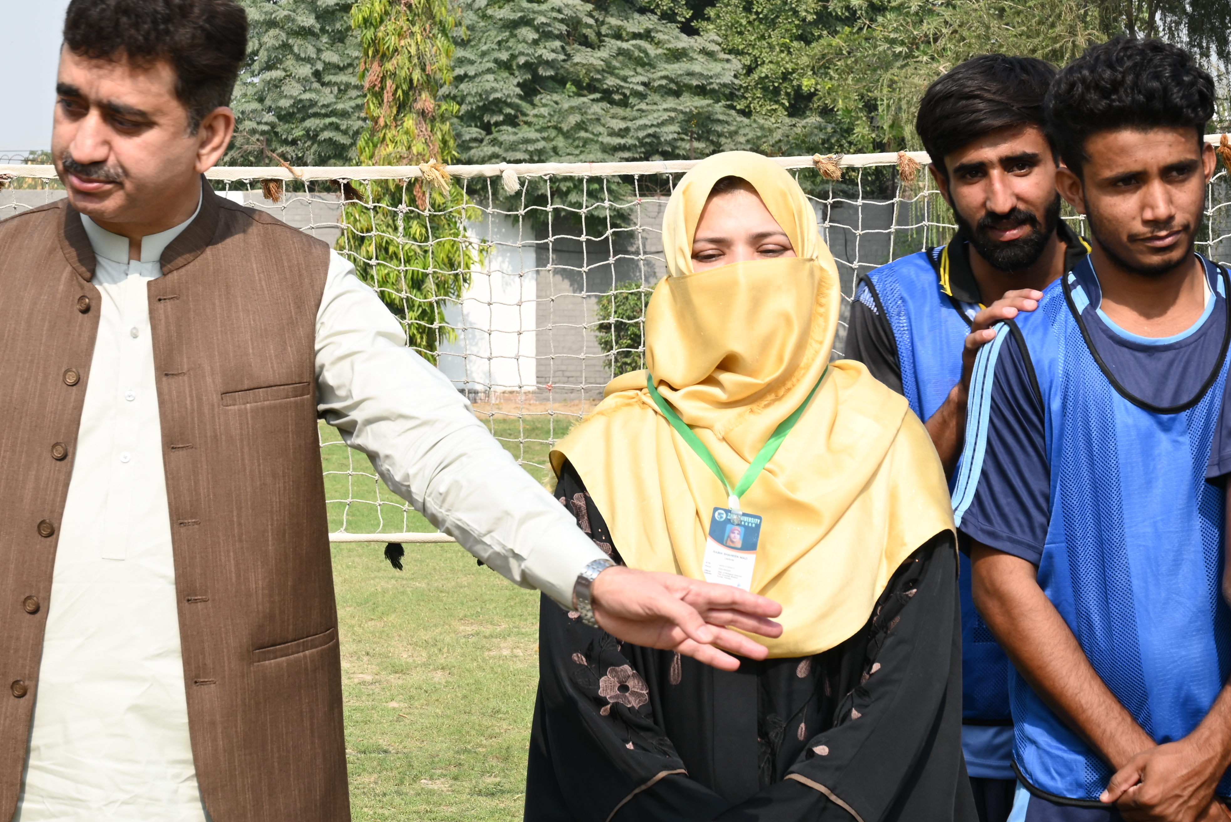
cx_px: 536
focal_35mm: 95
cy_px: 228
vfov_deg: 14.4
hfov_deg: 21.4
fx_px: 3250
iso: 100
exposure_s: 1/60
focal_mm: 62
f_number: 13
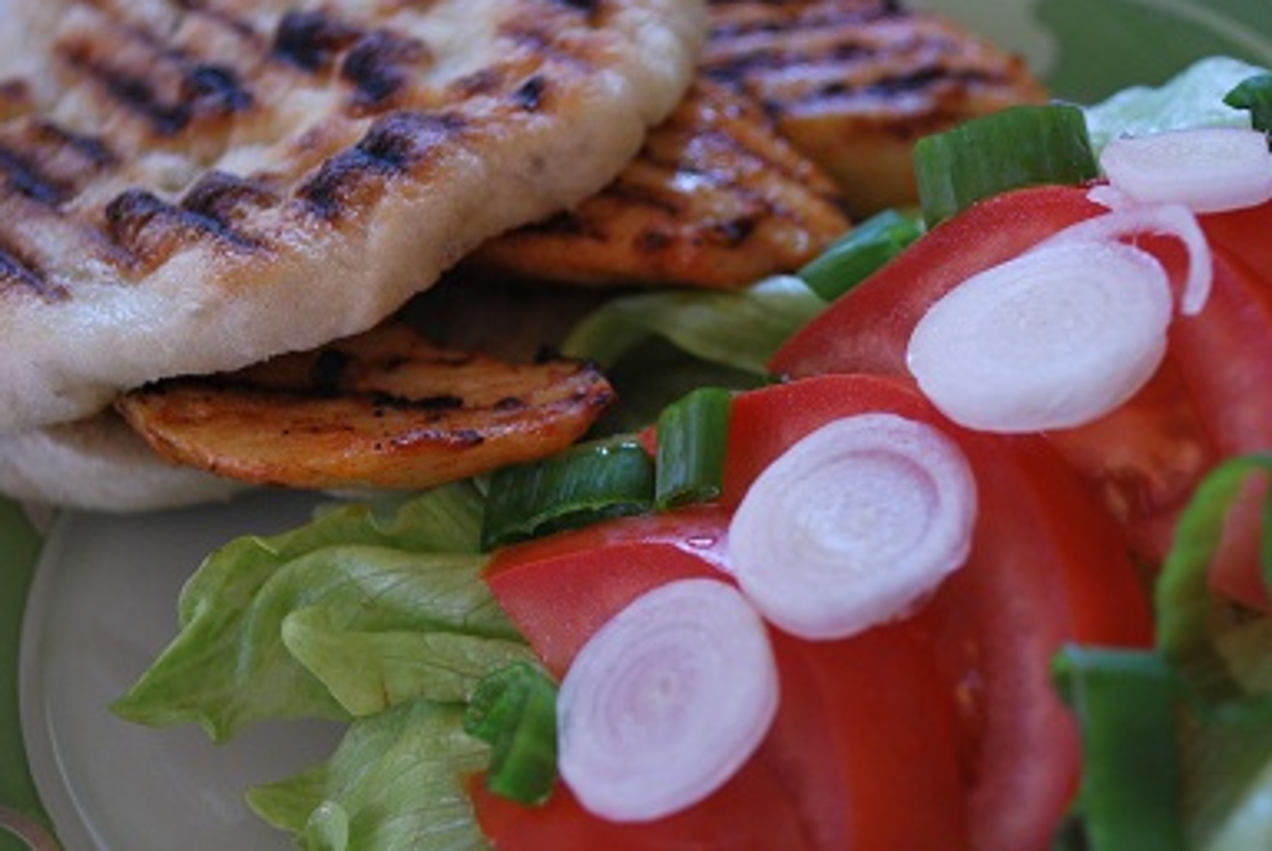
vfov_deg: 20.8
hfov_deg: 30.5
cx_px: 782
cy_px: 459
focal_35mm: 66
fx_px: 2321
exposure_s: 1/30
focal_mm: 35
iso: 450
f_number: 5.3
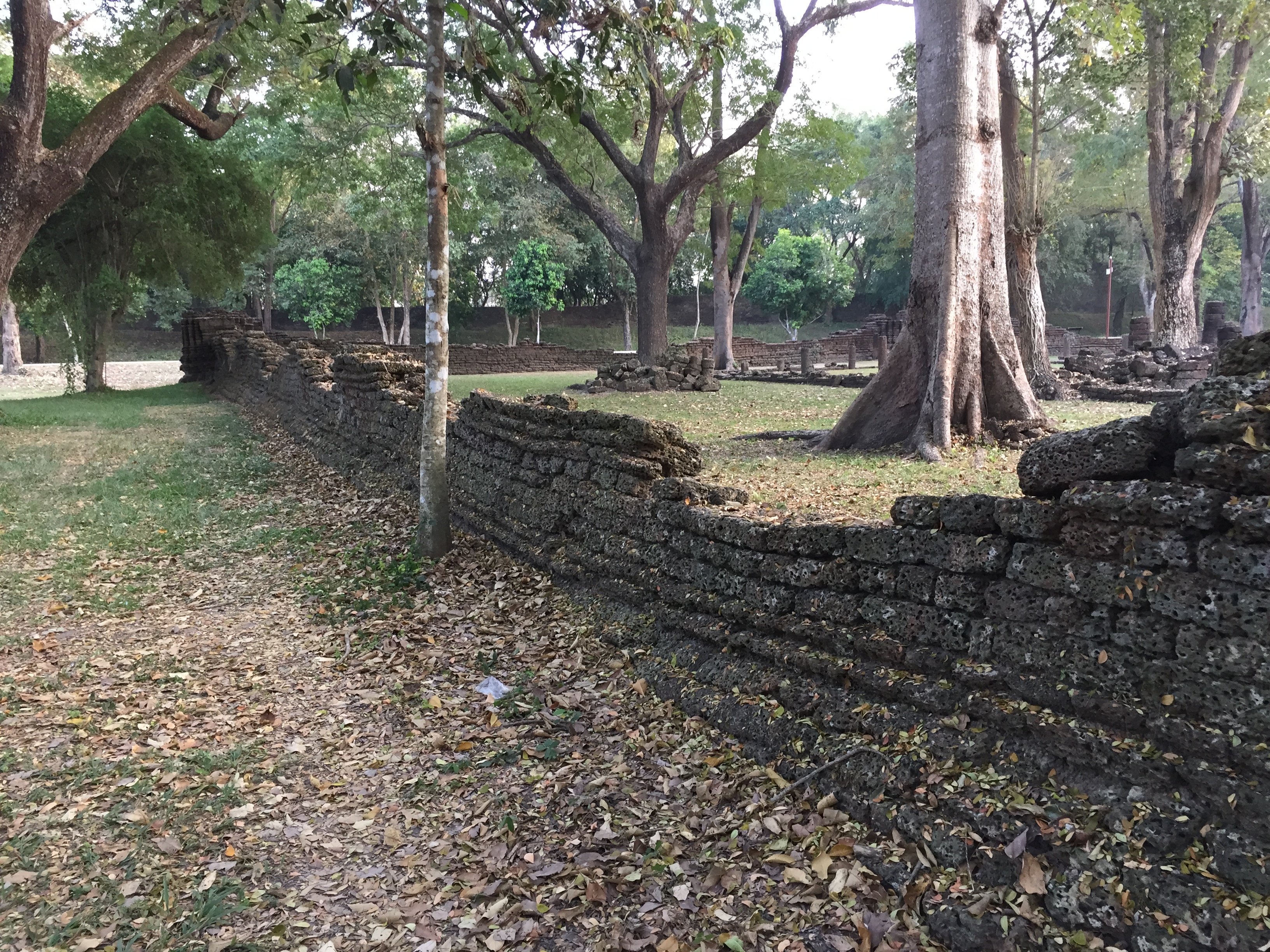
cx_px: 635
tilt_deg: -7.2
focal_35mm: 29
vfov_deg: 48.2
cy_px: 476
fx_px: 1064
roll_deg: +0.1
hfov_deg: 61.7
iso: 64
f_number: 2.2
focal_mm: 4.15
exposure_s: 1/30
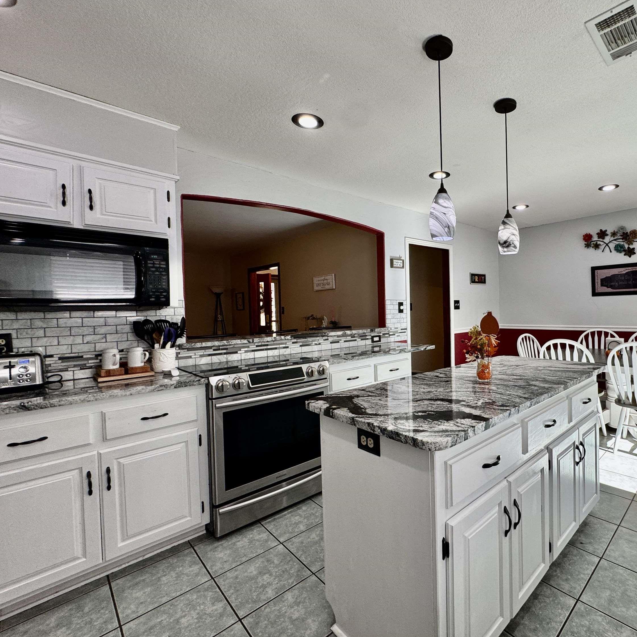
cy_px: 315
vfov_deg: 84.0
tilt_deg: -1.7
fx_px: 354
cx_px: 423
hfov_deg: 81.2
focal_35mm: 17
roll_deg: +1.4
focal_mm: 2.22
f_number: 2.2
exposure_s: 1/120
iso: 100
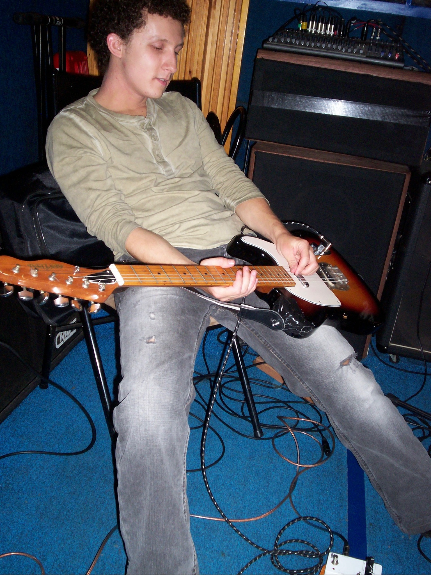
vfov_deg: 51.4
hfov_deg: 39.7
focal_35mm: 36
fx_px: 598
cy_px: 288
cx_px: 216
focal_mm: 5.9
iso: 140
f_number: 4.5
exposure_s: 1/64
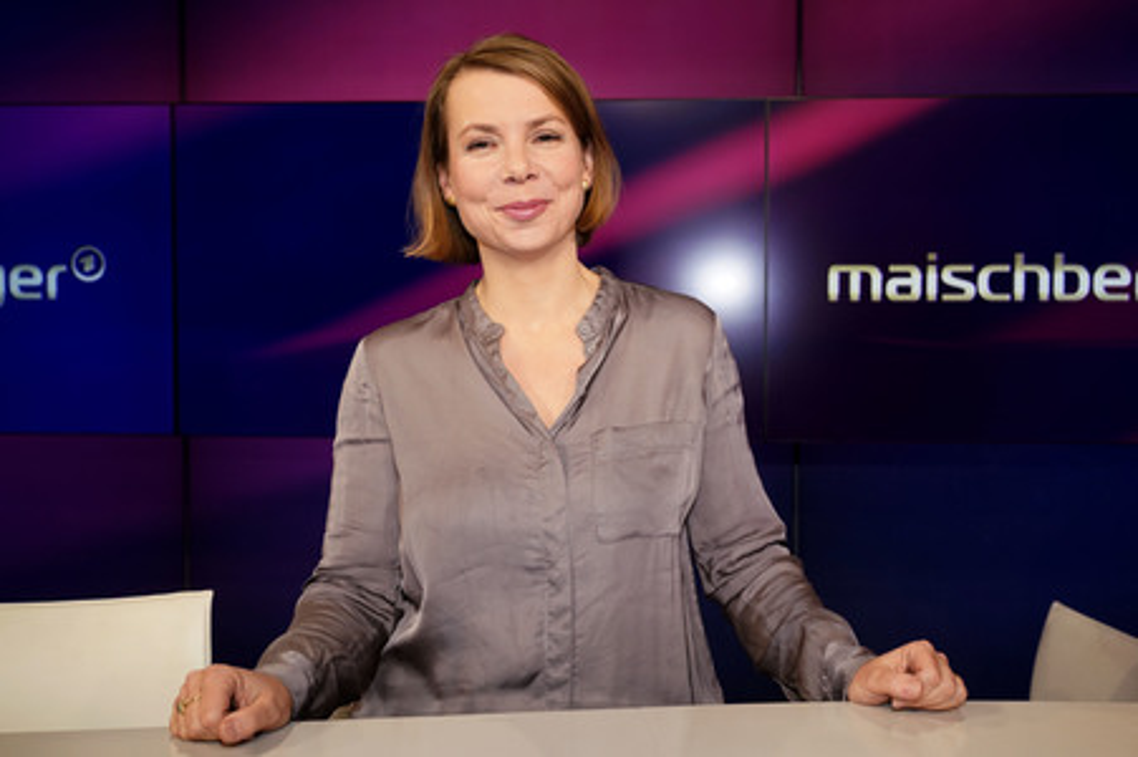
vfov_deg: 37.8
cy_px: 378
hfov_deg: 54.5
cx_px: 569
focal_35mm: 35
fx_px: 1106
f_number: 5
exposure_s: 1/125
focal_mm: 35
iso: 2000
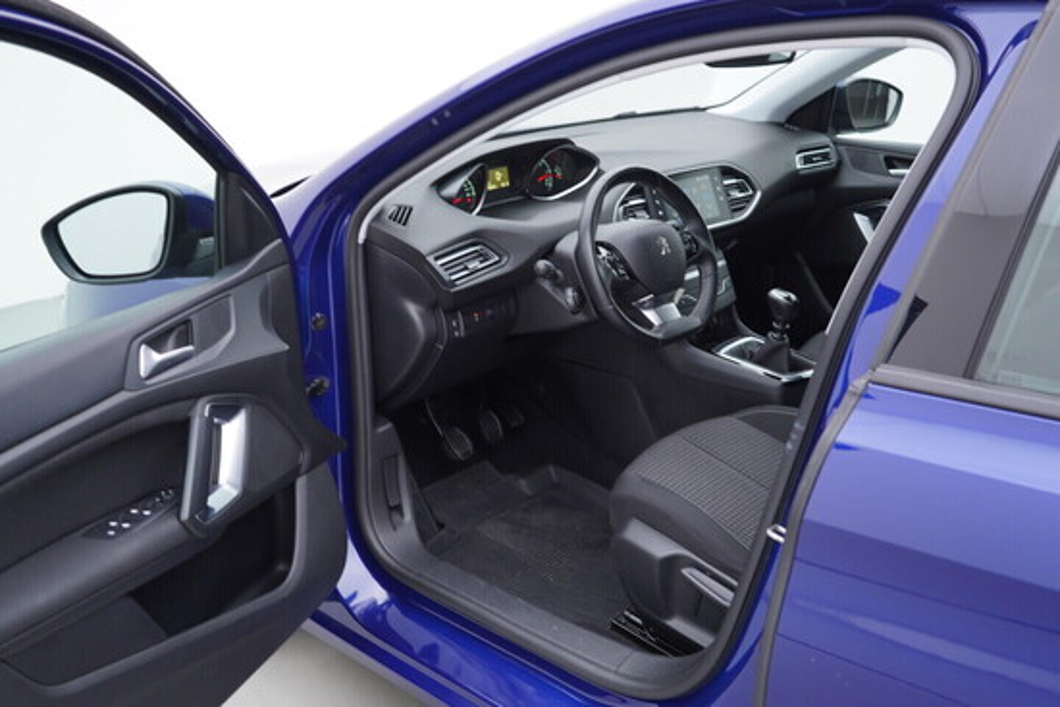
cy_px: 354
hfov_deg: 53.1
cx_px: 530
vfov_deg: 36.9
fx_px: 1060
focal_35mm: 36
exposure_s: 1/50
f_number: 3.2
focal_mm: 24
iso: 125
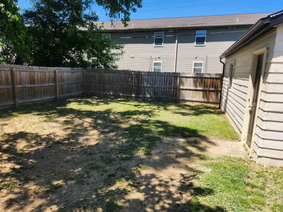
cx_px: 142
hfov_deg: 73.9
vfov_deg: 58.9
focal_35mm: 23
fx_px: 188
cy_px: 106
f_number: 1.8
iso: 20
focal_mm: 5.4
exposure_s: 1/788
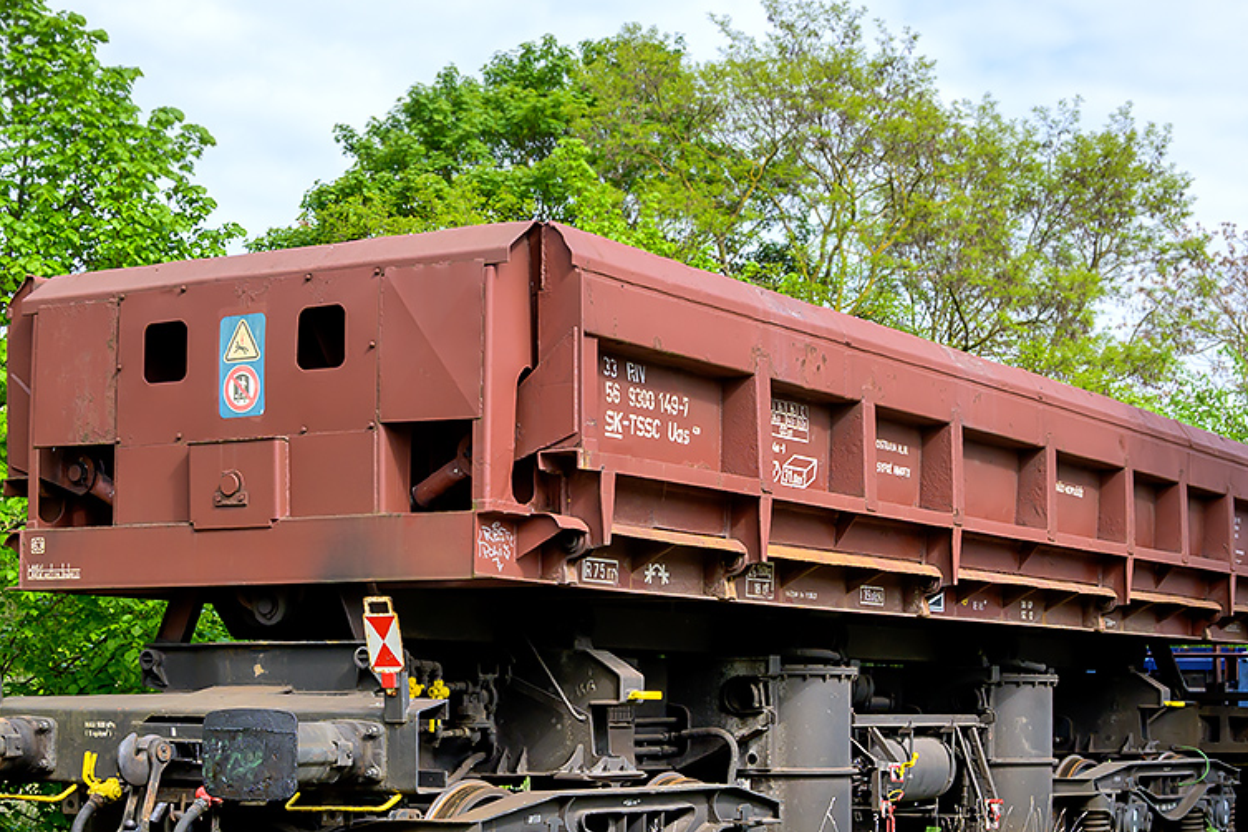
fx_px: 2073
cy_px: 600
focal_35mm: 60
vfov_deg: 22.5
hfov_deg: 33.5
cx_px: 658
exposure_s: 1/250
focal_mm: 25
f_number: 8
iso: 200
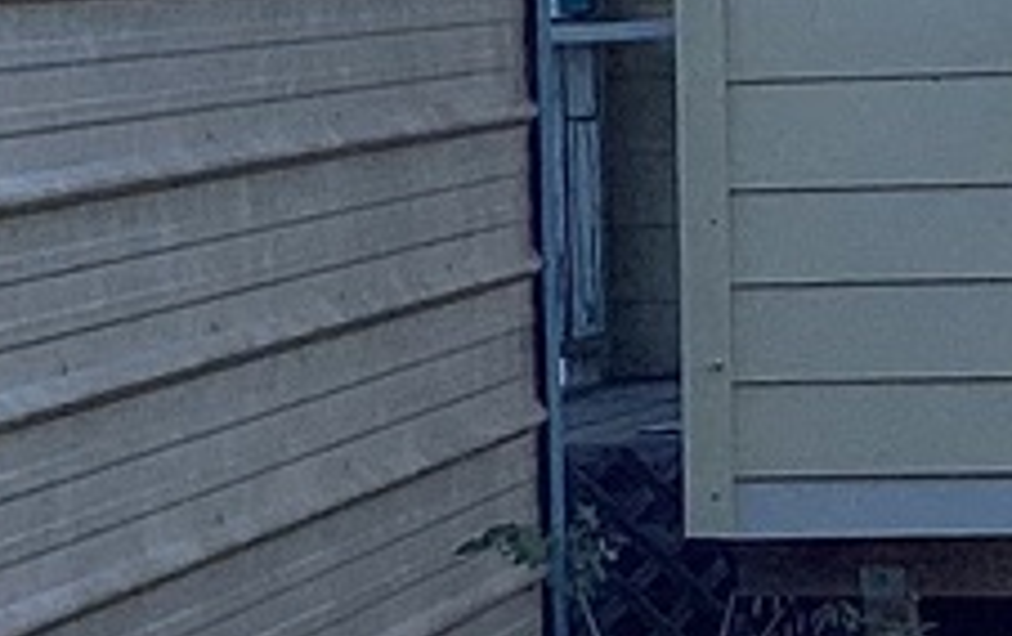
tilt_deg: -2.6
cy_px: 36
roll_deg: +1.4
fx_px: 5773
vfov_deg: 6.3
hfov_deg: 10.0
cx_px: 372
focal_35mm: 209
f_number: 2.4
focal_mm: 3.3
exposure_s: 1/858
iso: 25
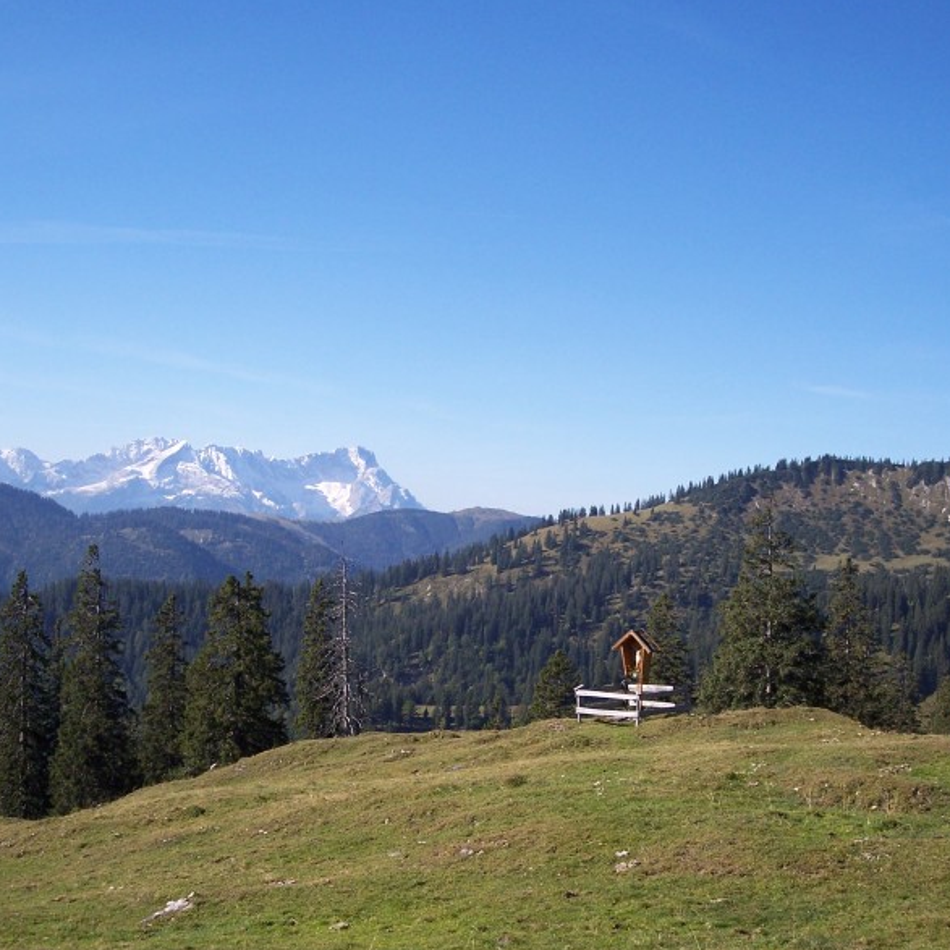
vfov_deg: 36.1
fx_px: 1459
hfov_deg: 36.0
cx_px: 427
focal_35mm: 47
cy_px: 469
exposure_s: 1/500
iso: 100
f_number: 4
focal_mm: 8
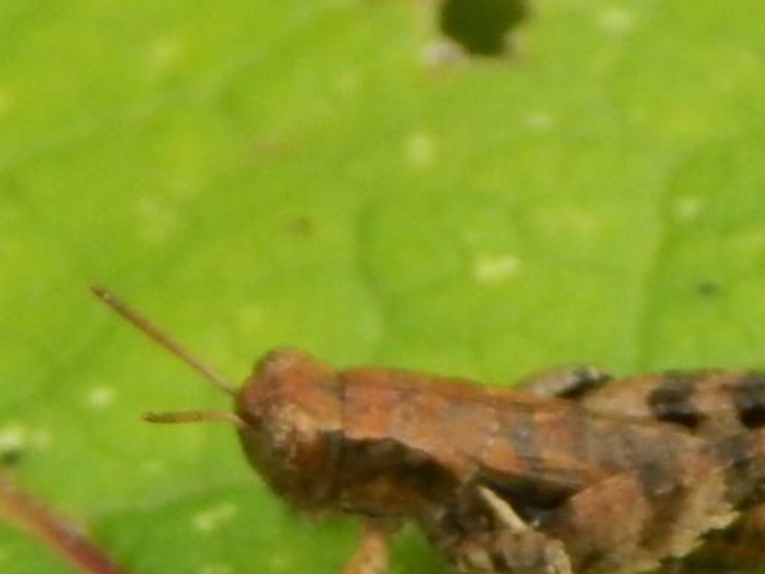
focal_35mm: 144
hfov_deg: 13.7
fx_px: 3182
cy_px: 459
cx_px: 561
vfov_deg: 10.3
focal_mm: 15.3
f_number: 4.3
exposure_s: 1/250
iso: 140
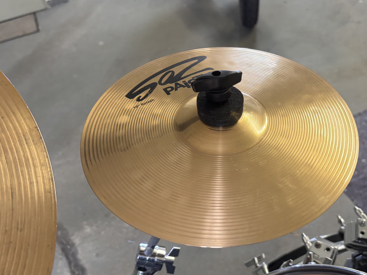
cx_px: 246
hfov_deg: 42.3
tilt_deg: -41.9
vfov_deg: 32.8
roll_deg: +9.1
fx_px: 466
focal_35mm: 44
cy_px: 163
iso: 320
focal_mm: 5.96
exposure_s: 1/50
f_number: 1.6
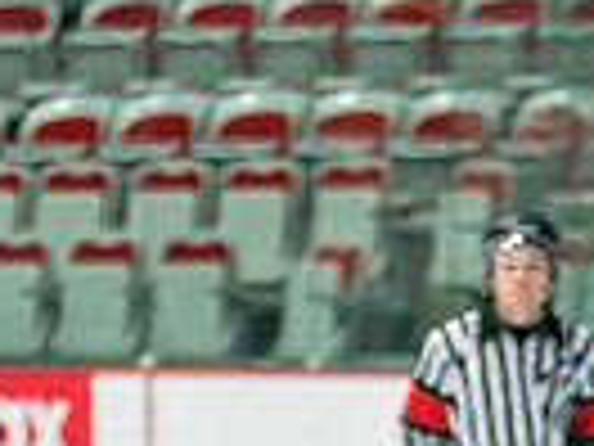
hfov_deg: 2.6
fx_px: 13230
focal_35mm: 771
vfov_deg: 1.9
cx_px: 1137
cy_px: 1057
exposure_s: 1/640
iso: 500
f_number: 3.2
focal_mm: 142
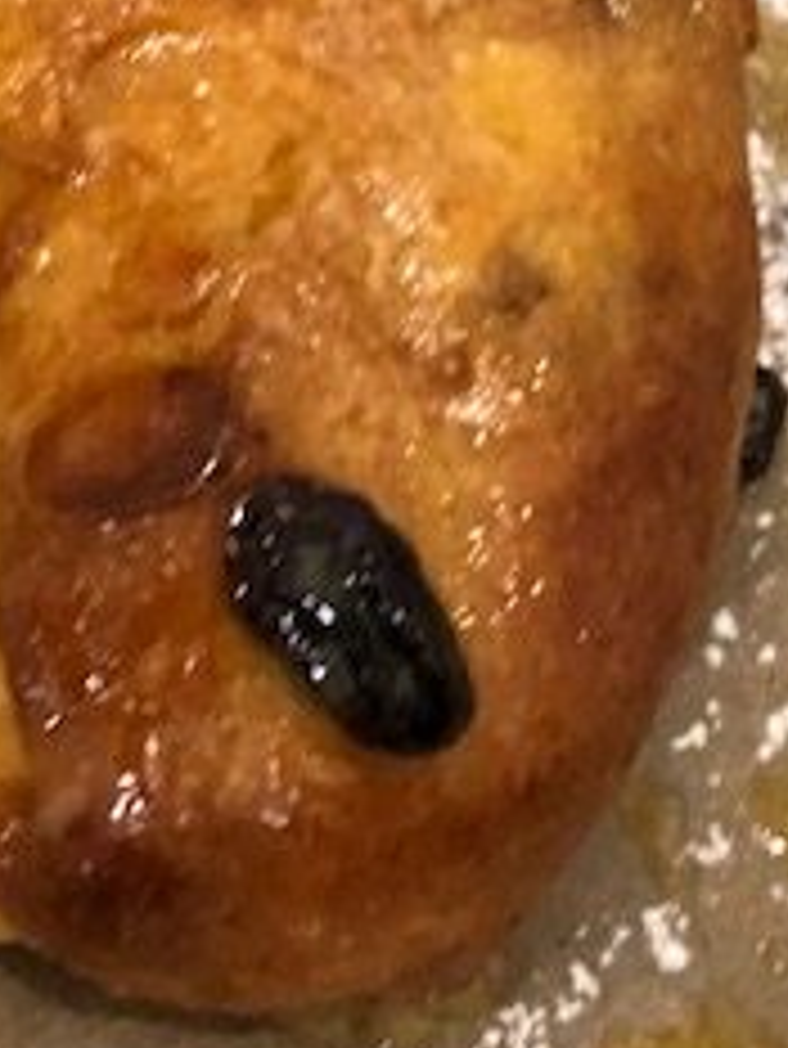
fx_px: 2335
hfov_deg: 18.9
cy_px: -112
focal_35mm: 77
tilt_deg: -46.4
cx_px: 108
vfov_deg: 23.7
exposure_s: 1/6
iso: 100
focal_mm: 3.99
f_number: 1.8
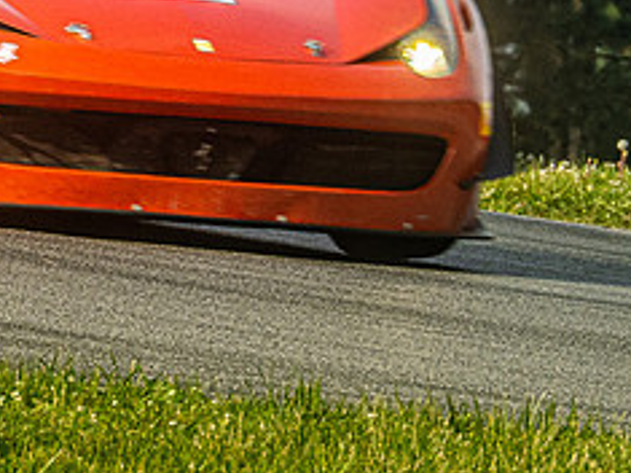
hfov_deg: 1.5
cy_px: -70
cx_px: -32
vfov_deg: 1.2
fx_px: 23430
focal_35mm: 1286
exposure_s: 1/320
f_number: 10
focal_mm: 210
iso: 400
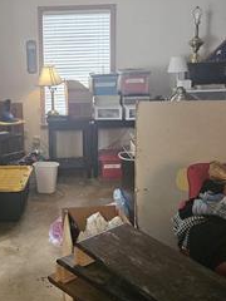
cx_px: 54
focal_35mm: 46
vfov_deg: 41.2
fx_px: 400
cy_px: 135
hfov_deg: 30.9
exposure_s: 1/48.1
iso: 500
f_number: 1.8
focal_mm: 5.4
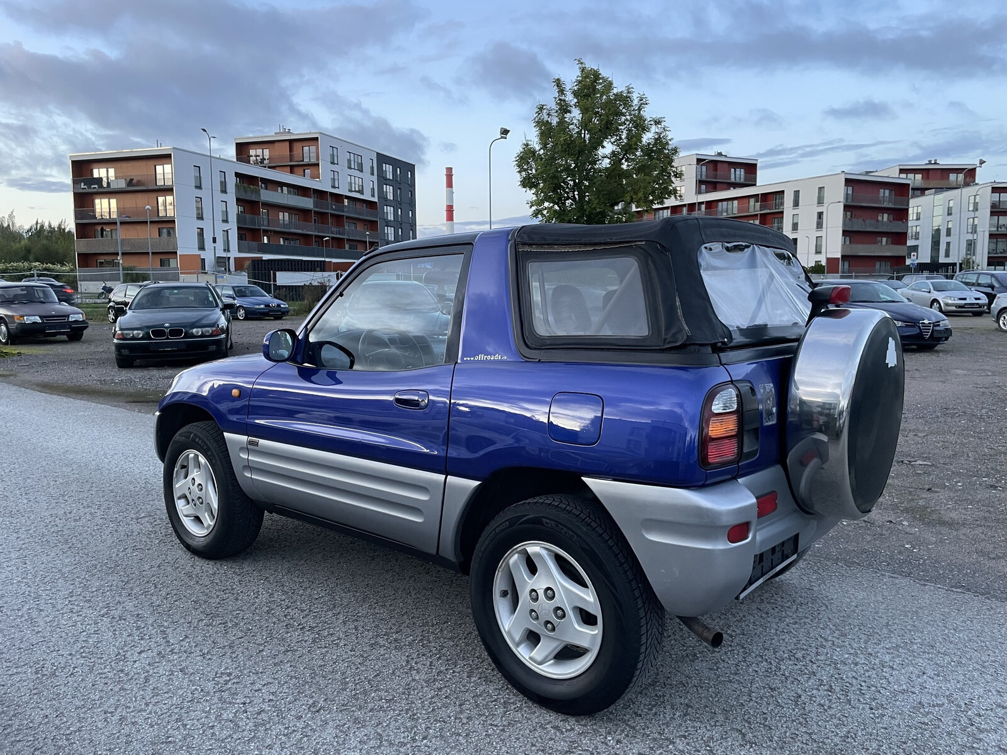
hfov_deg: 67.3
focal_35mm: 26
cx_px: 504
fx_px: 756
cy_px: 378
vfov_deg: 53.1
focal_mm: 4.2
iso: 125
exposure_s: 1/77
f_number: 1.6
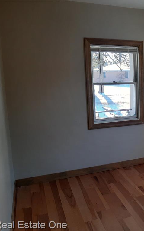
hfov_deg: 31.6
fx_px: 232
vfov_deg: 52.7
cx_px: 147
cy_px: 116
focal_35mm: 37
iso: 80
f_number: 1.7
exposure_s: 1/120
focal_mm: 3.92
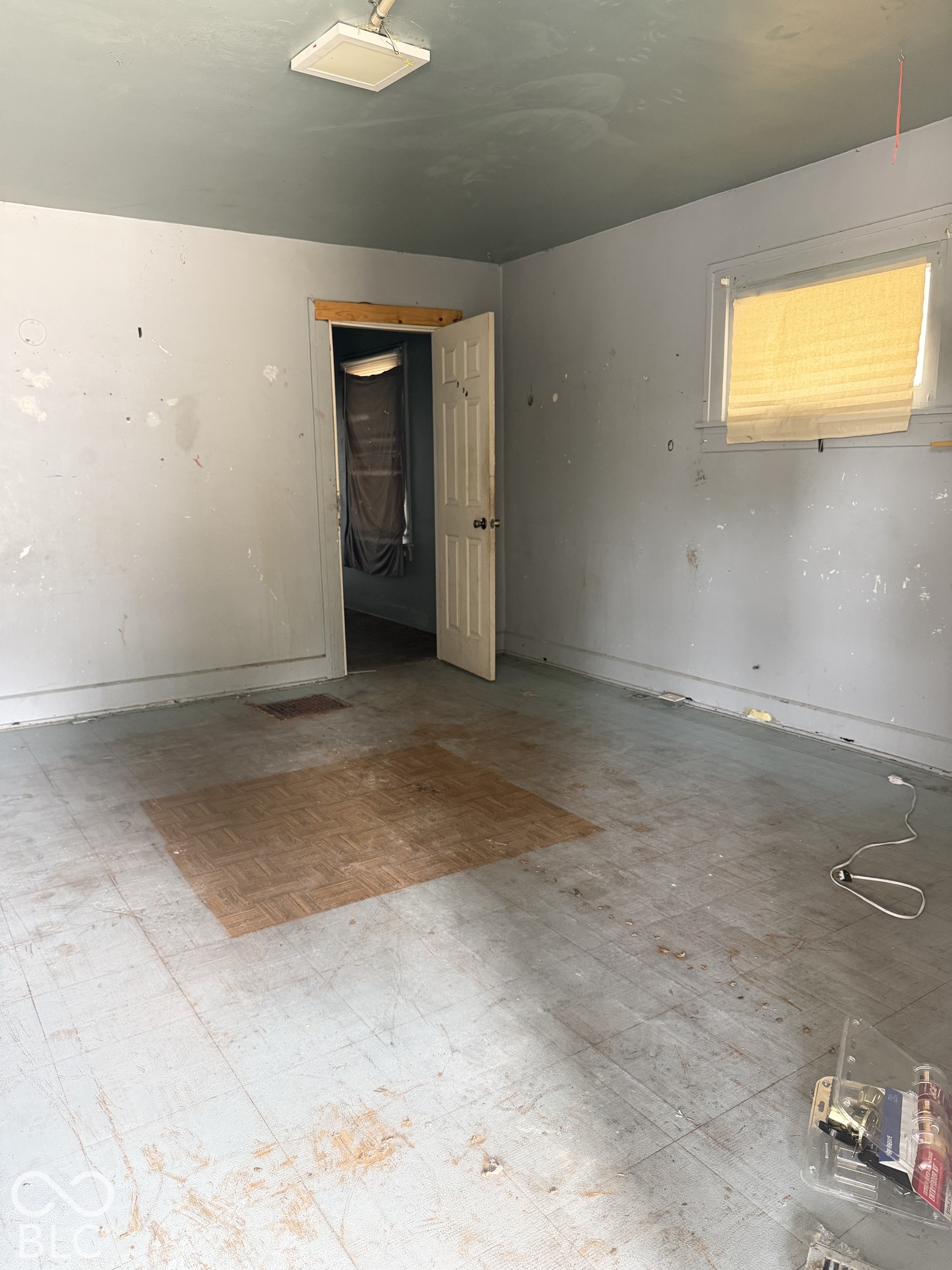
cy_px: 635
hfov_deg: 56.8
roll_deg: +1.0
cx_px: 476
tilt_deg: -11.1
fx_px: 880
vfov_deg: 71.6
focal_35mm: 24
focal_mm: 6.76
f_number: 1.78
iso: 250
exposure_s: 1/60
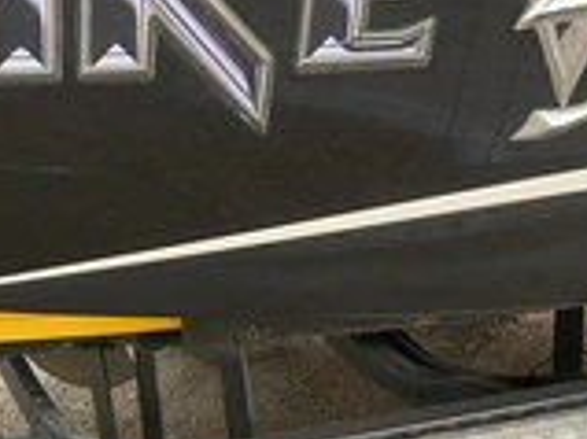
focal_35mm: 73
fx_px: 1237
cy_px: 450
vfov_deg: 19.5
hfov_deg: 26.7
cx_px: 255
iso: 25
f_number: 1.8
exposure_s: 1/122
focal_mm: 3
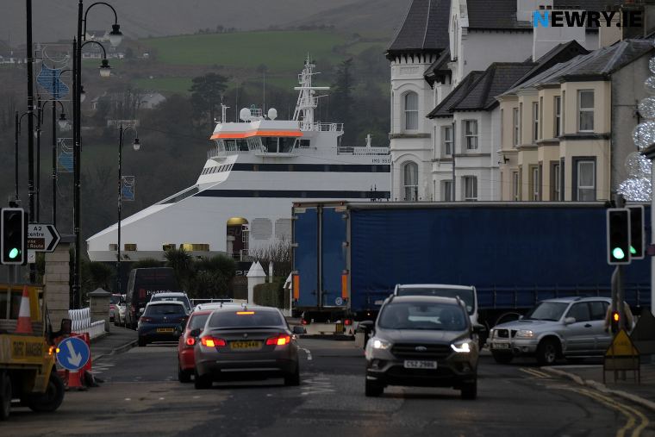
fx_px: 5004
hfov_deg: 7.5
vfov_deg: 5.0
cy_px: 218
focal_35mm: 275
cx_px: 328
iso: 800
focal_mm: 183.1
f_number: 5.6
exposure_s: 1/320
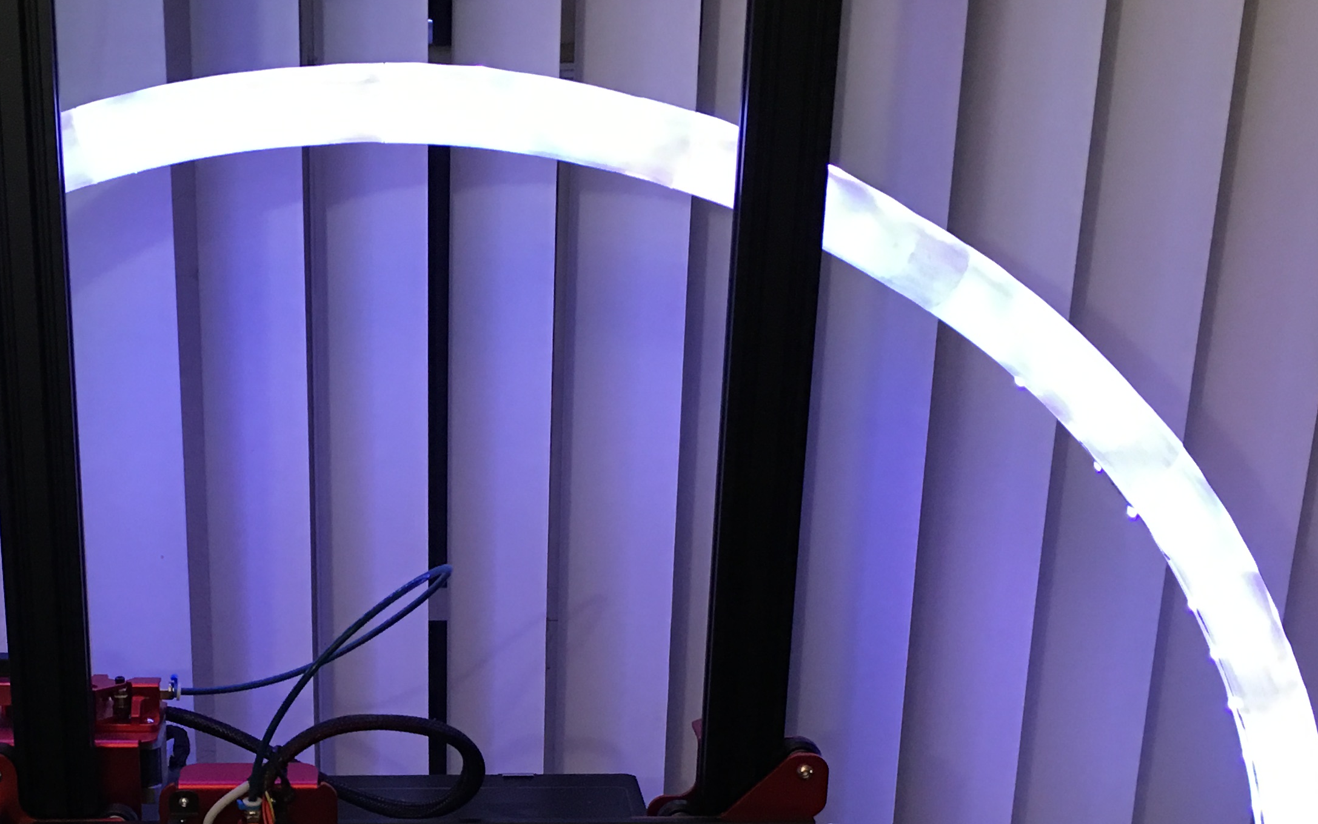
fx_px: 2048
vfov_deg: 22.1
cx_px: 330
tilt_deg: -20.5
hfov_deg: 34.9
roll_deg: +0.7
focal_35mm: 57
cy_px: 774
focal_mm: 4.15
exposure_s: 1/15
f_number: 2.2
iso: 64
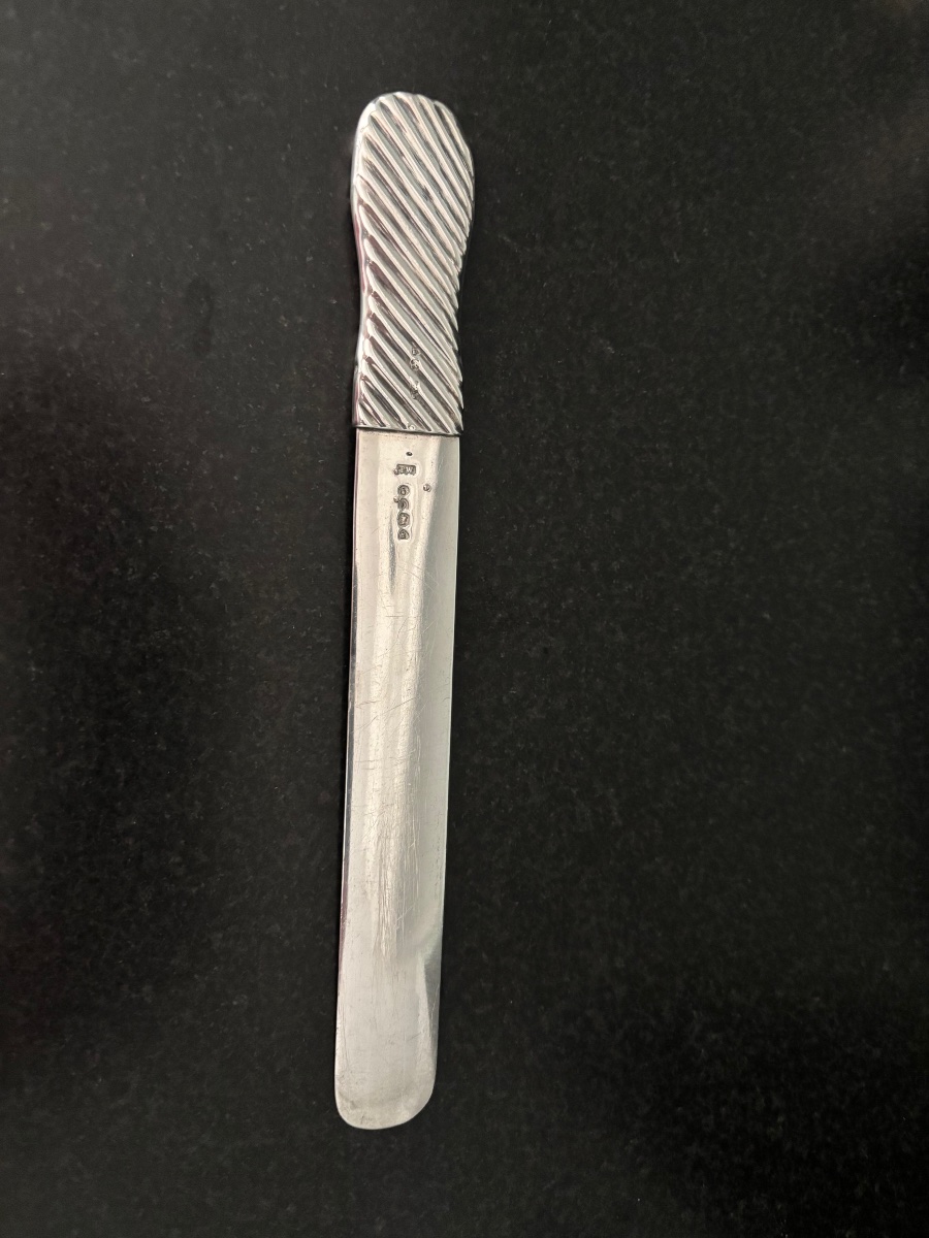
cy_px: 619
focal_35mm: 26
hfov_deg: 53.1
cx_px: 464
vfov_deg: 67.3
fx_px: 930
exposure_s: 1/37
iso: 640
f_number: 1.6
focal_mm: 5.96
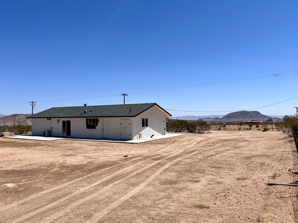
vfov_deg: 51.4
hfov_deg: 65.3
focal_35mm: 27
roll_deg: +1.0
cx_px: 146
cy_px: 115
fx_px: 232
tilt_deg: +0.3
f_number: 1.5
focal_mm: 5.7
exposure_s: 1/8696
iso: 50
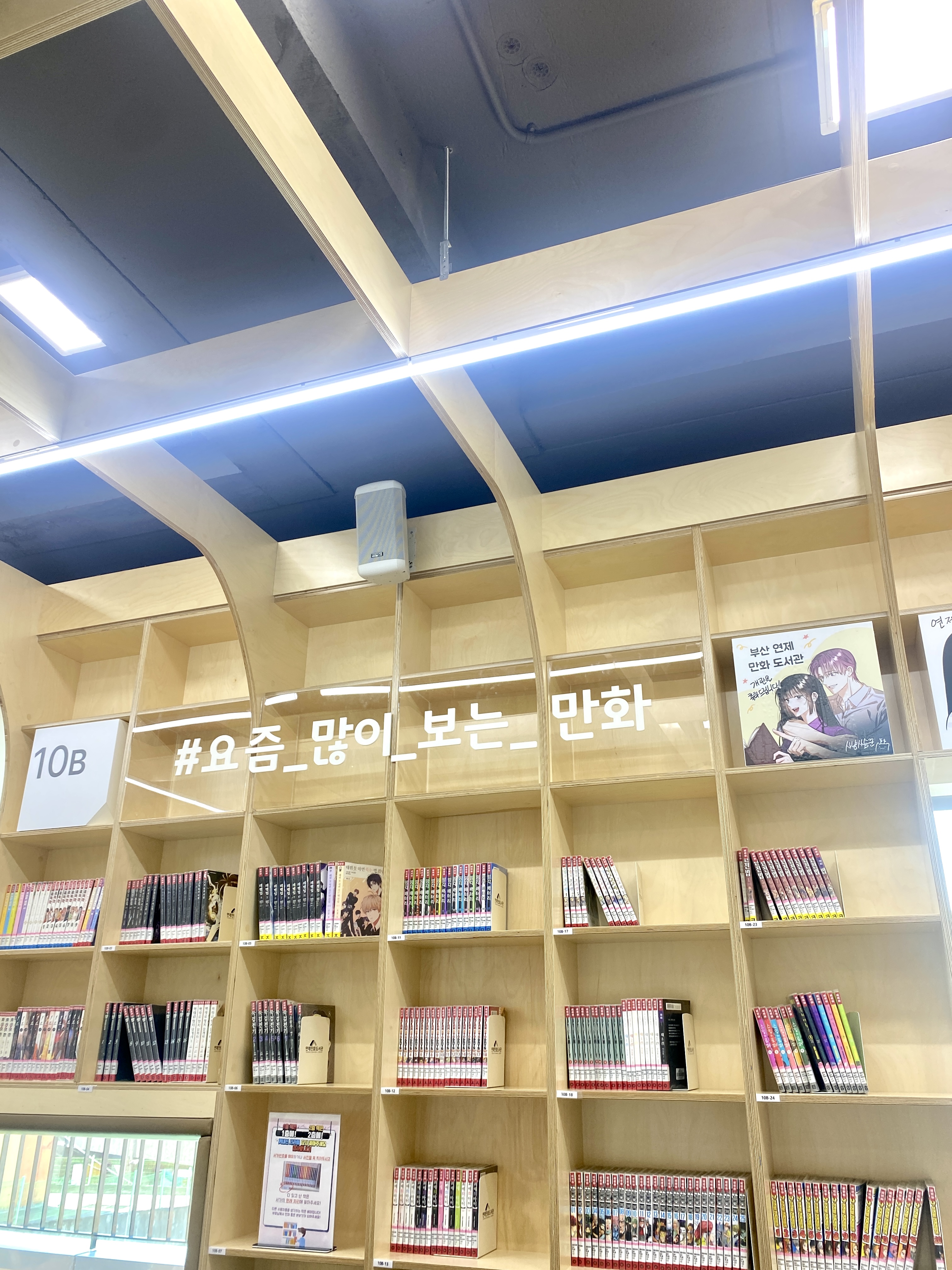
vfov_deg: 67.3
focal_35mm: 26
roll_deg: -0.4
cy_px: 635
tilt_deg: +23.2
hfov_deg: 53.1
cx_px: 476
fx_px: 953
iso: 80
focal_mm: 4.25
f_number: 1.8
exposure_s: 1/120
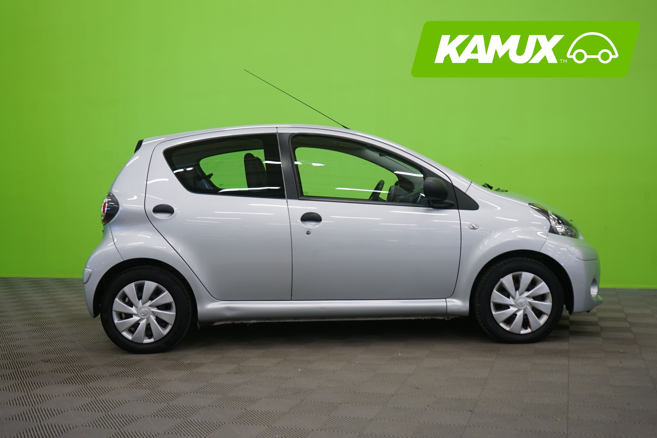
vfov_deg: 33.4
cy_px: 219
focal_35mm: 40
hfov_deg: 48.5
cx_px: 328
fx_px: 730
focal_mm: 40
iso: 400
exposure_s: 1/10
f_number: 5
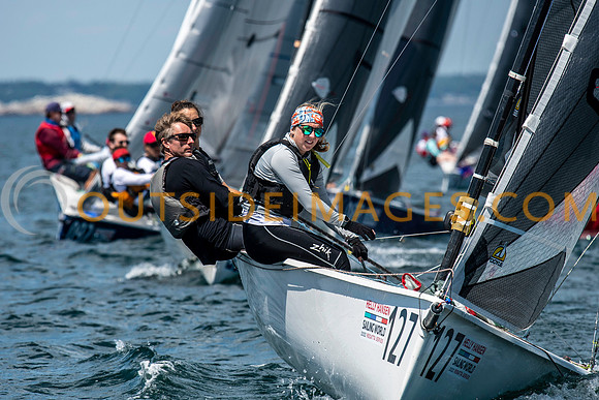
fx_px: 7489
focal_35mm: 450
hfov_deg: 4.6
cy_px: 200
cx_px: 300
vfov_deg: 3.1
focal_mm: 300
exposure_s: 1/2500
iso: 320
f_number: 5.6
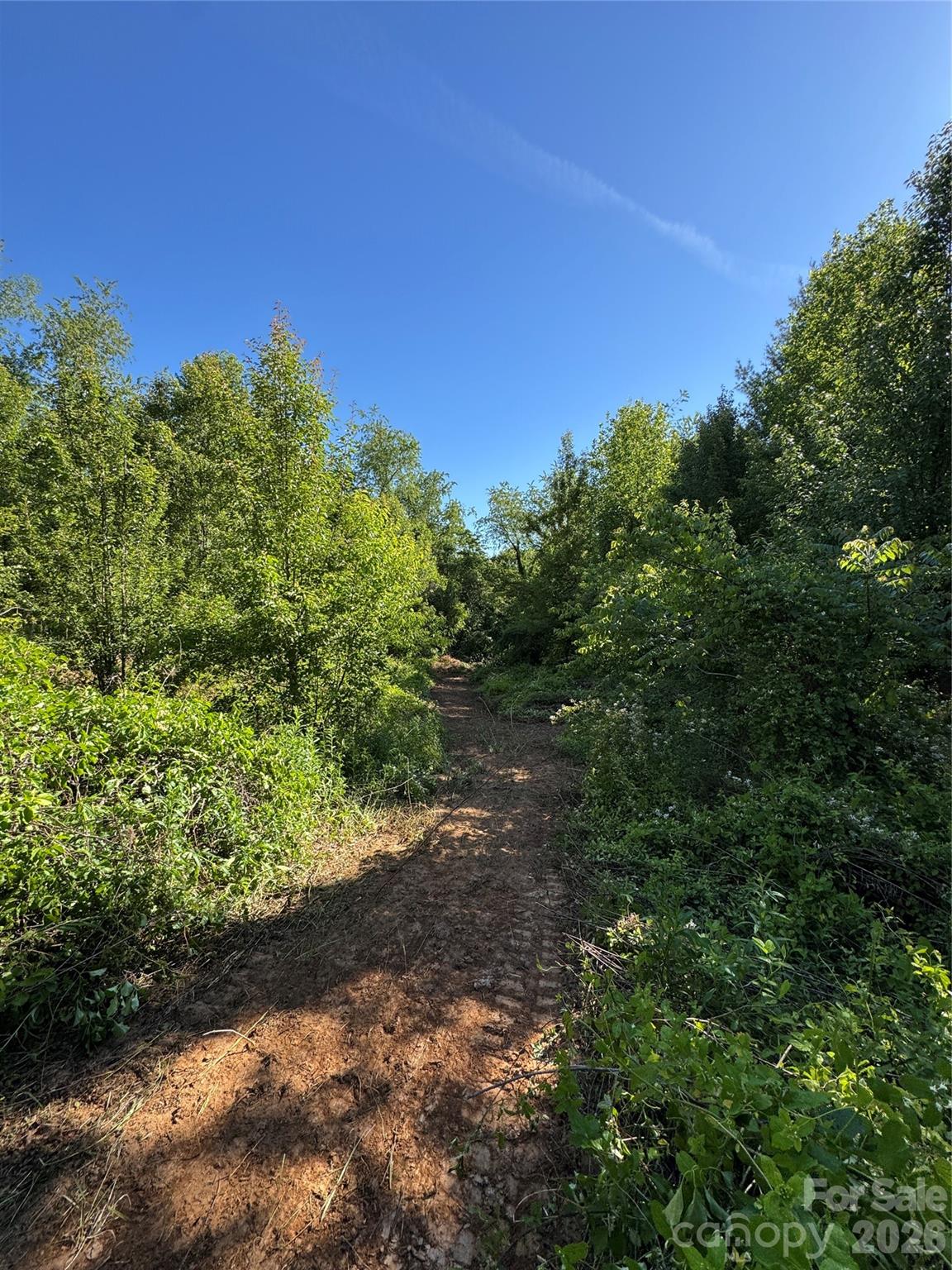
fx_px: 513
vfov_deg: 102.1
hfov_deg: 85.7
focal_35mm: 14
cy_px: 635
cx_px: 476
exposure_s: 1/681
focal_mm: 2.22
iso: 50
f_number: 2.2
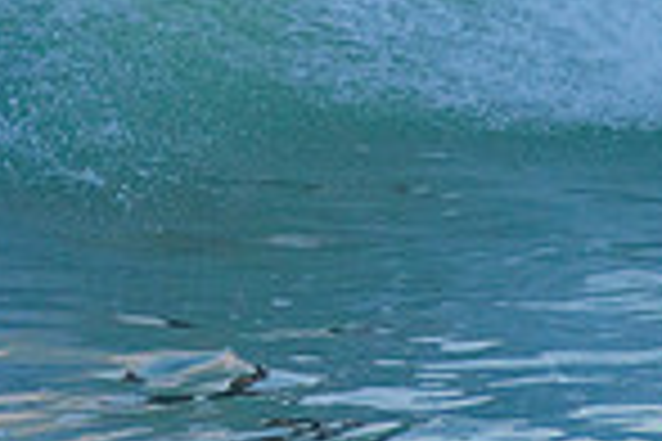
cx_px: 198
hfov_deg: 1.0
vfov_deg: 0.7
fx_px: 36334
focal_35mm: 1976
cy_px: -223
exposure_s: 1/2000
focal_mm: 500
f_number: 5.6
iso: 640
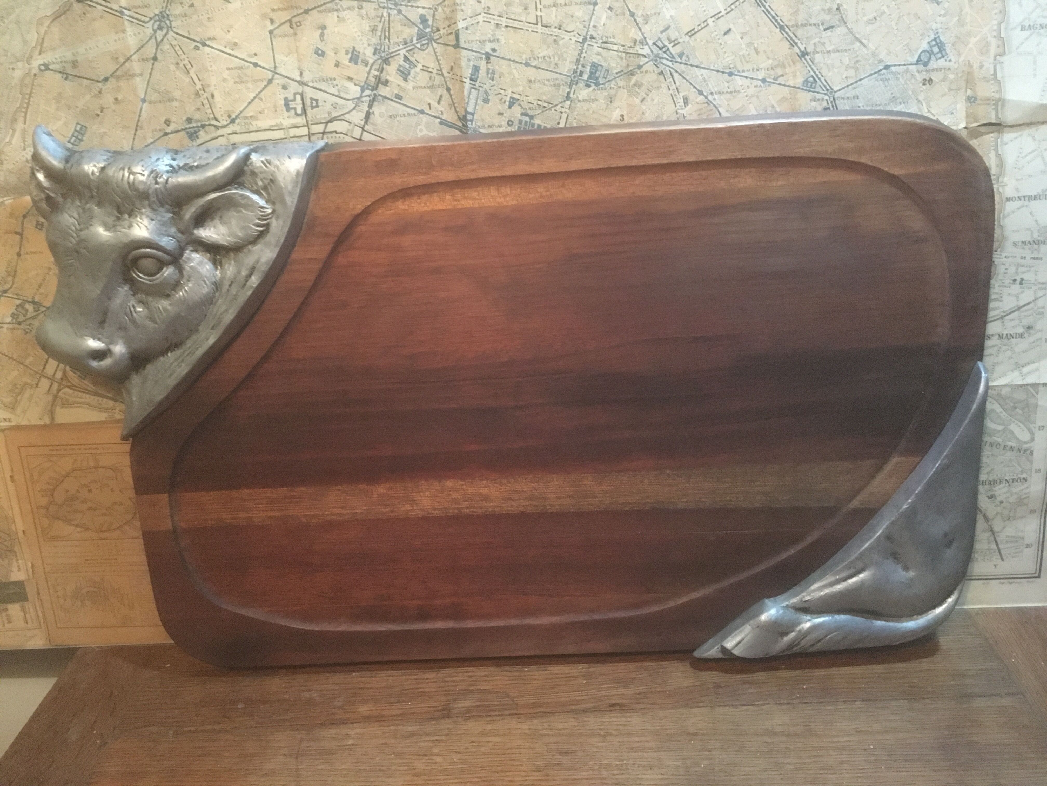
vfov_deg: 48.2
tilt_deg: -21.8
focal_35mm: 29
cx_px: 524
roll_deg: +4.5
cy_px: 393
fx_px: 877
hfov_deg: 61.7
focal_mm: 4.15
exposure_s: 1/17
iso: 320
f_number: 2.2
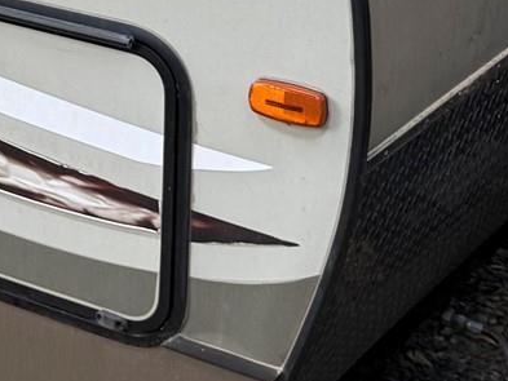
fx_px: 1835
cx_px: -481
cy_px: -344
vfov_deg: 11.0
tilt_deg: -7.2
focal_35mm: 125
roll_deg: +0.0
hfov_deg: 13.6
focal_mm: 6.76
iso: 64
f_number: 1.78
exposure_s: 1/160
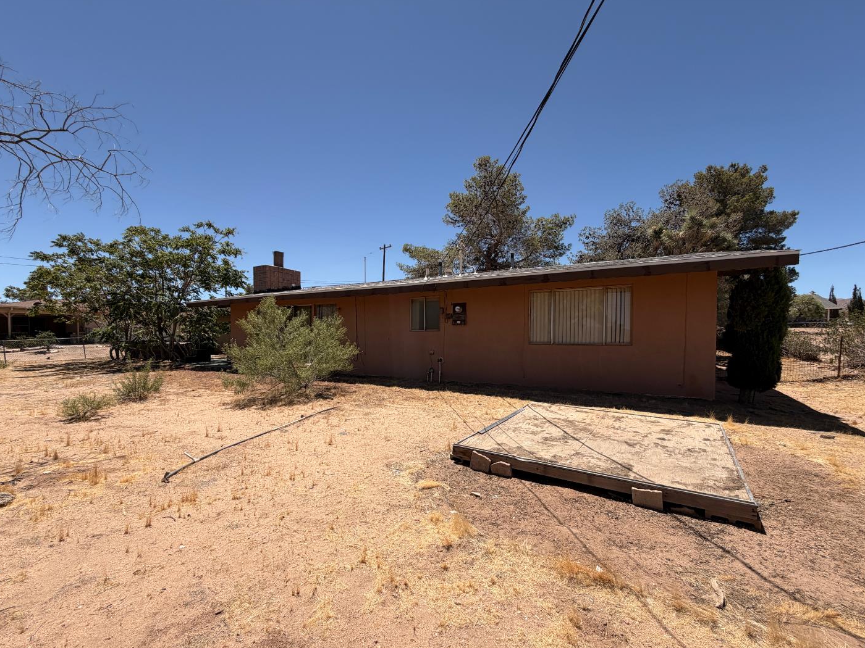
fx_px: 375
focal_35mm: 15
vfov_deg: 81.7
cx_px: 418
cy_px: 343
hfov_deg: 98.1
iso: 20
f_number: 2.2
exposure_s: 1/970
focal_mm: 2.22
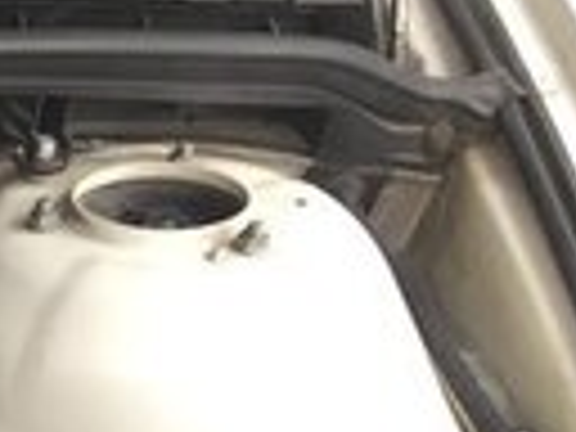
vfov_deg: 9.8
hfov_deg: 10.9
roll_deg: -2.2
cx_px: -873
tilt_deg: -42.0
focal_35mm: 149
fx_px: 2479
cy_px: 556
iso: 32
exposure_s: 1/100
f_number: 2.2
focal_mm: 4.15
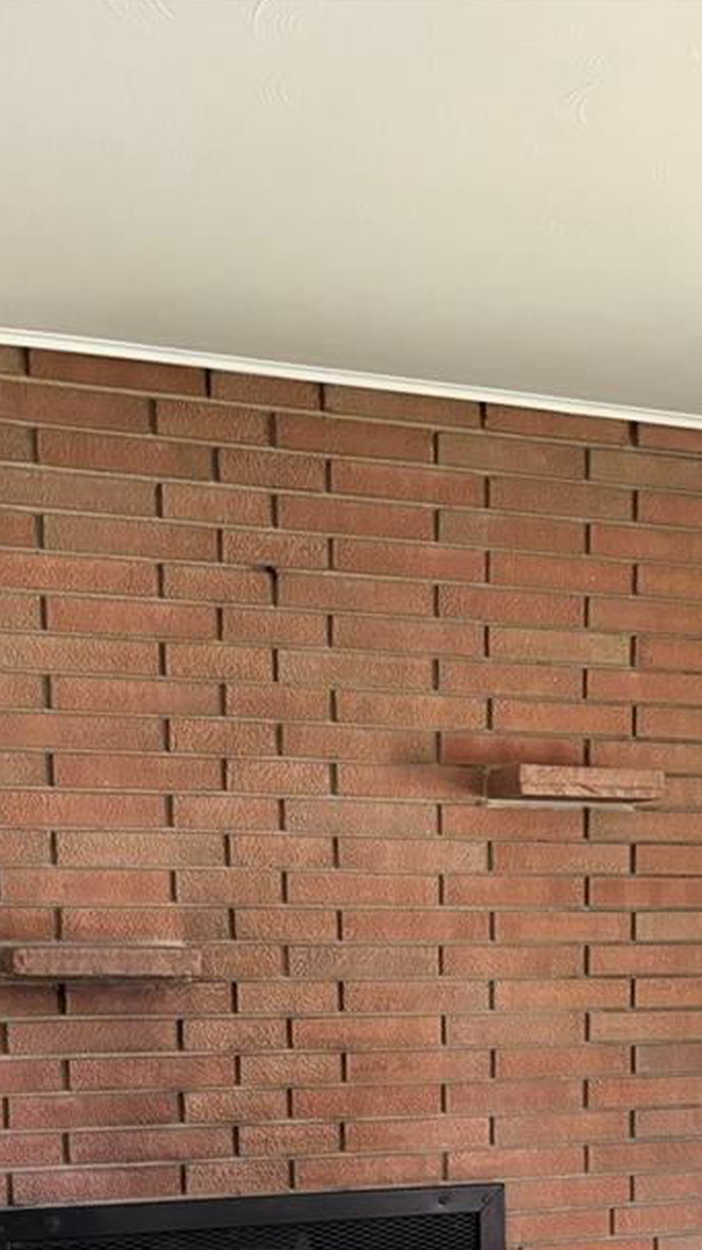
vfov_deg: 34.2
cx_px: 624
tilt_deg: -10.0
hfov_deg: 21.0
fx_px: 1855
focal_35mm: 56
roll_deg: +0.2
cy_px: 1225
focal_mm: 5.96
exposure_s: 1/40
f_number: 1.6
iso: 400
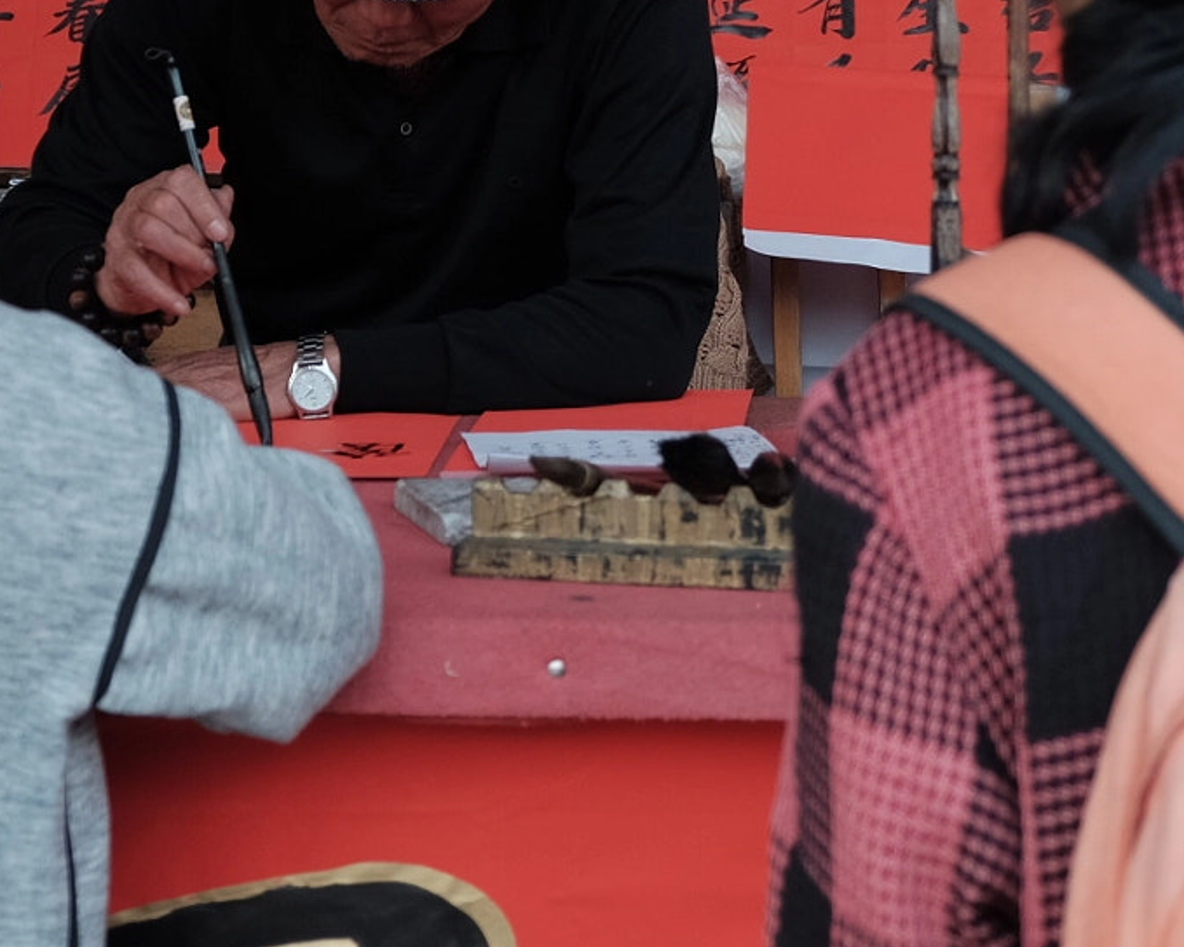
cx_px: 450
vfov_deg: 14.6
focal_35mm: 104
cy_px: 72
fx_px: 3644
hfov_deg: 18.4
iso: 400
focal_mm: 31.5
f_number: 4
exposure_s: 1/125
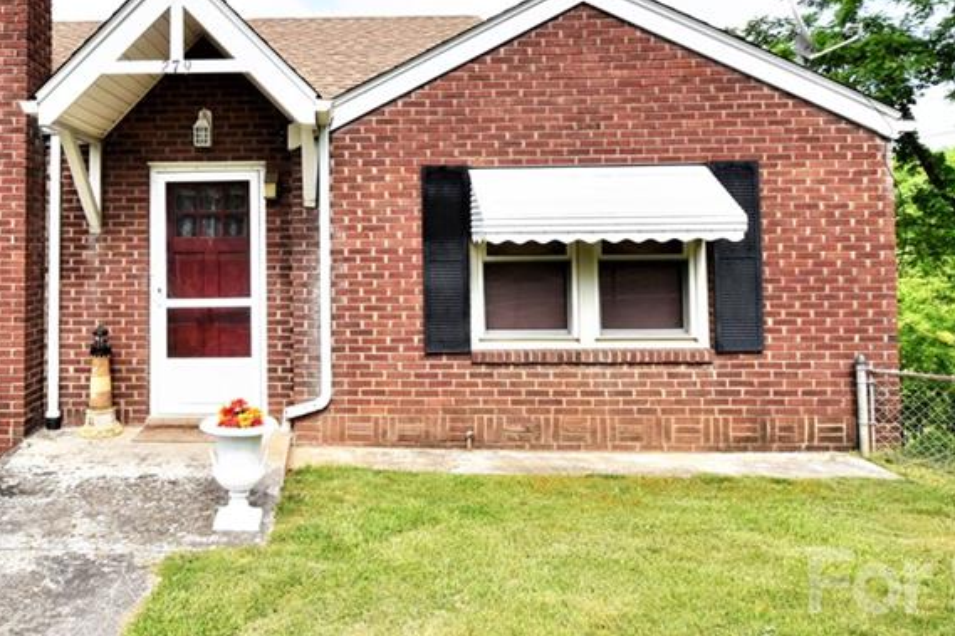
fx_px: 716
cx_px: 285
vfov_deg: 47.2
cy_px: 218
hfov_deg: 64.8
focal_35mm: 27
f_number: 10
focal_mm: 10
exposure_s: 1/320
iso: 400
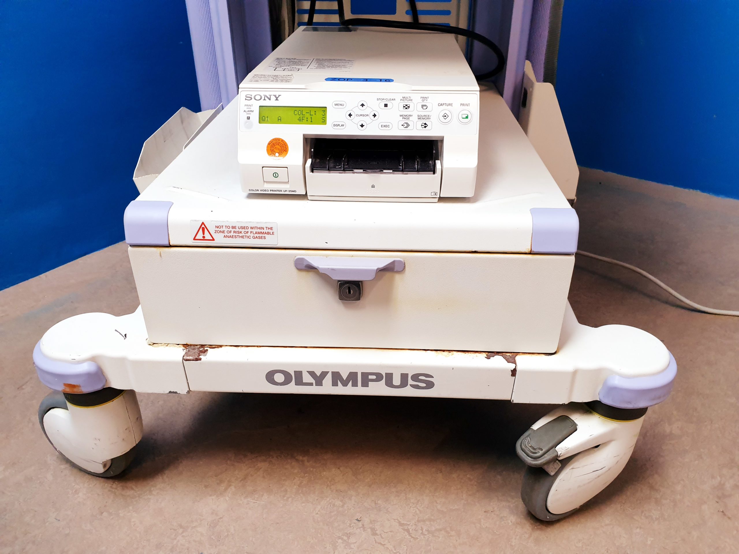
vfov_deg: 53.1
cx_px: 370
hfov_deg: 67.3
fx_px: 555
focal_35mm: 26
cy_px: 277
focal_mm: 4.3
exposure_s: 1/50
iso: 200
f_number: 2.4
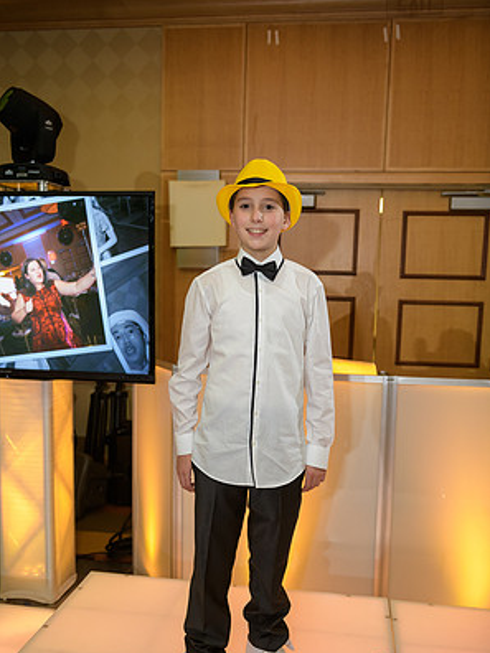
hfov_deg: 40.7
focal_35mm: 35
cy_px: 369
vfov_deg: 52.5
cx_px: 246
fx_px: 661
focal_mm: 32
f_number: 3.2
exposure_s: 1/125
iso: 1600
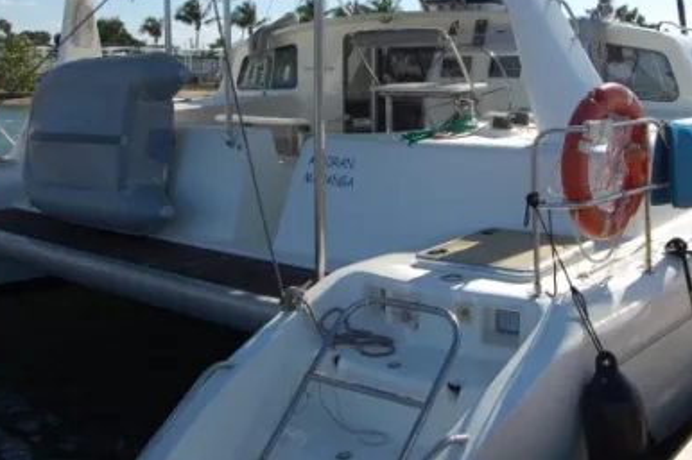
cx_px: 457
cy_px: 105
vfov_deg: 31.2
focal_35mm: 42
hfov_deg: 45.8
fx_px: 807
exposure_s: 1/400
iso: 200
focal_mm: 18
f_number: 10
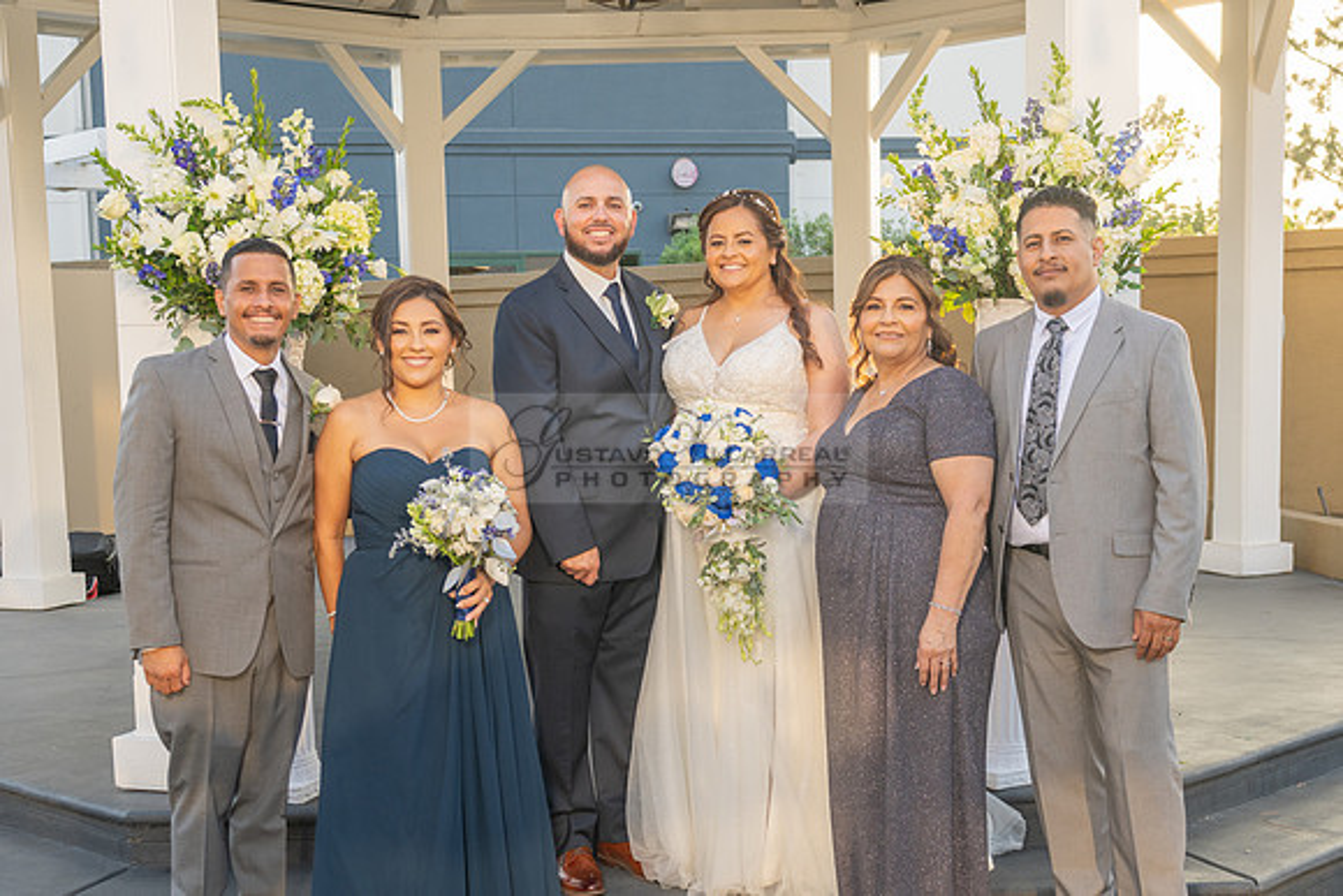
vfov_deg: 25.0
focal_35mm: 54
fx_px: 2014
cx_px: 678
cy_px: 577
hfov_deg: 36.9
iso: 200
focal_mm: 34
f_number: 5
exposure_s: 1/160
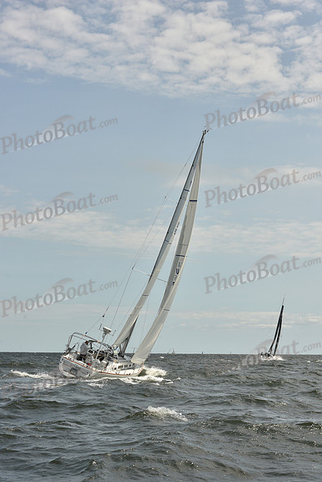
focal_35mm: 70
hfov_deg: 19.5
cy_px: 241
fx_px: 939
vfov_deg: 28.8
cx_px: 161
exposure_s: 1/800
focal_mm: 70
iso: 250
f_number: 10
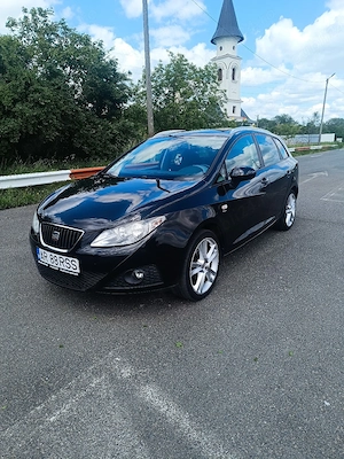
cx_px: 172
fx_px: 318
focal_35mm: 24
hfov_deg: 56.8
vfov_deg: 71.6
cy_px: 230
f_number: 1.88
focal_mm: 5.59
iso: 53
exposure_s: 1/769
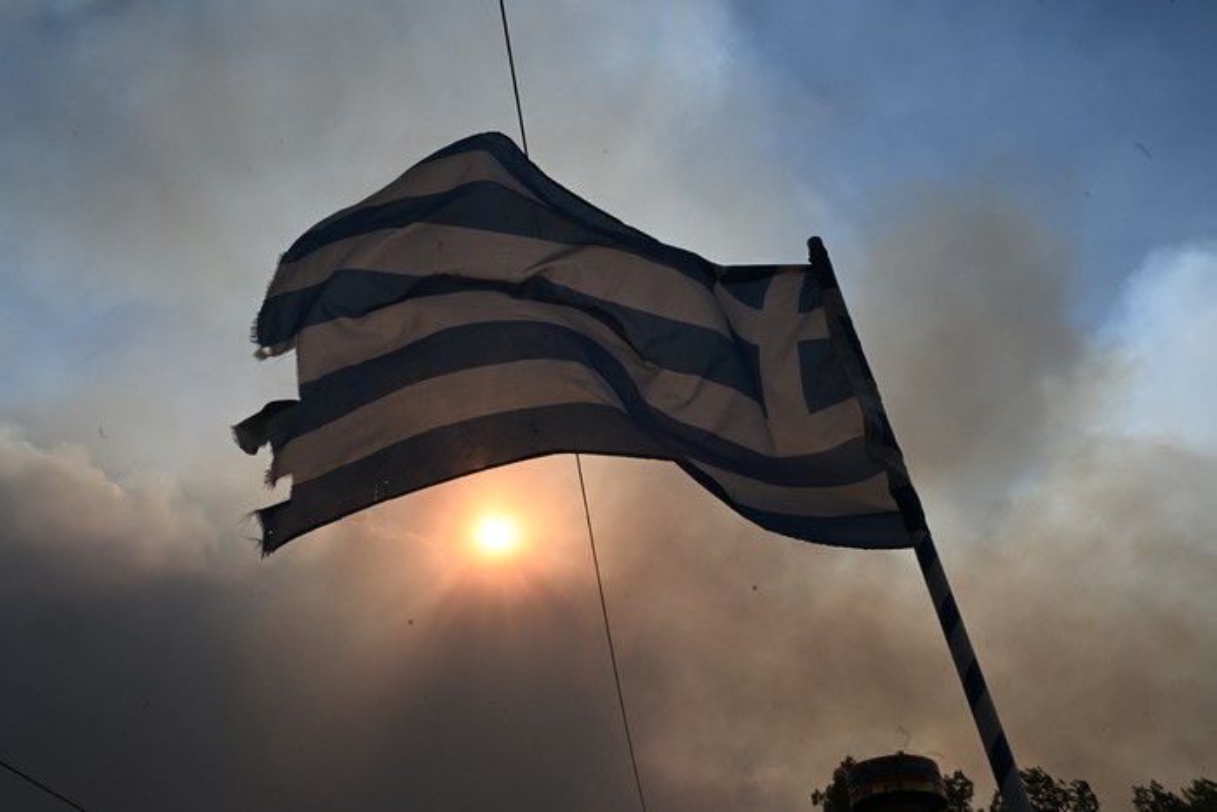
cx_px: 608
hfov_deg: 57.2
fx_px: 1116
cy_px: 406
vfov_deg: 40.0
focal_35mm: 33
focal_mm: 33
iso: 1250
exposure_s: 1/1600
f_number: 18
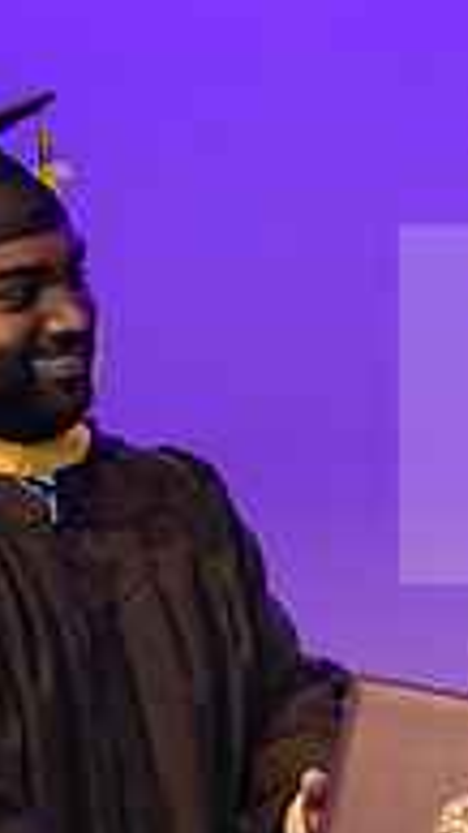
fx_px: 4836
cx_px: 270
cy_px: 745
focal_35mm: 219
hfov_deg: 5.5
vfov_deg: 9.8
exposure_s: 1/200
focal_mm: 70
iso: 3200
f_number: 4
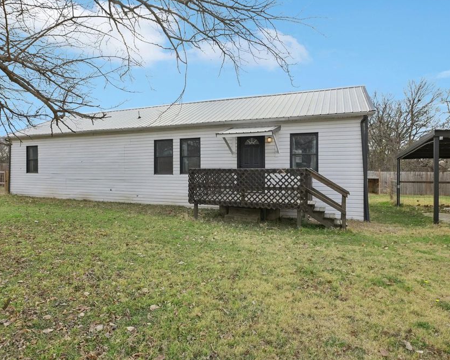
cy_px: 177
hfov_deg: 74.9
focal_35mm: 22
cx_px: 206
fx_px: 293
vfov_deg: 63.1
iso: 400
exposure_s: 1/500
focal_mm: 19
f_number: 8
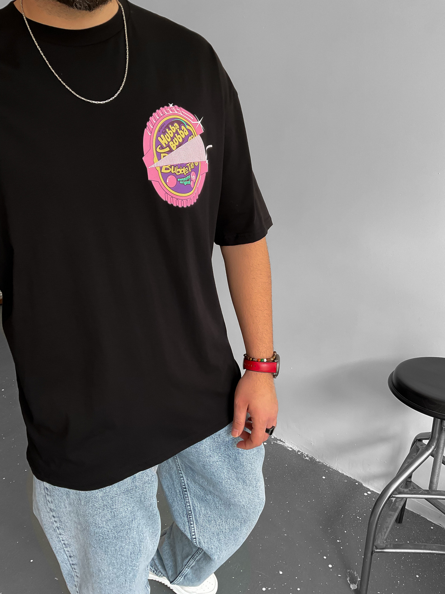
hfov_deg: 48.2
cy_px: 297
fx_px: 497
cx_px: 222
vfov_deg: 61.7
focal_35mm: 29
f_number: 1.8
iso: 50
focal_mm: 3
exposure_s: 1/120
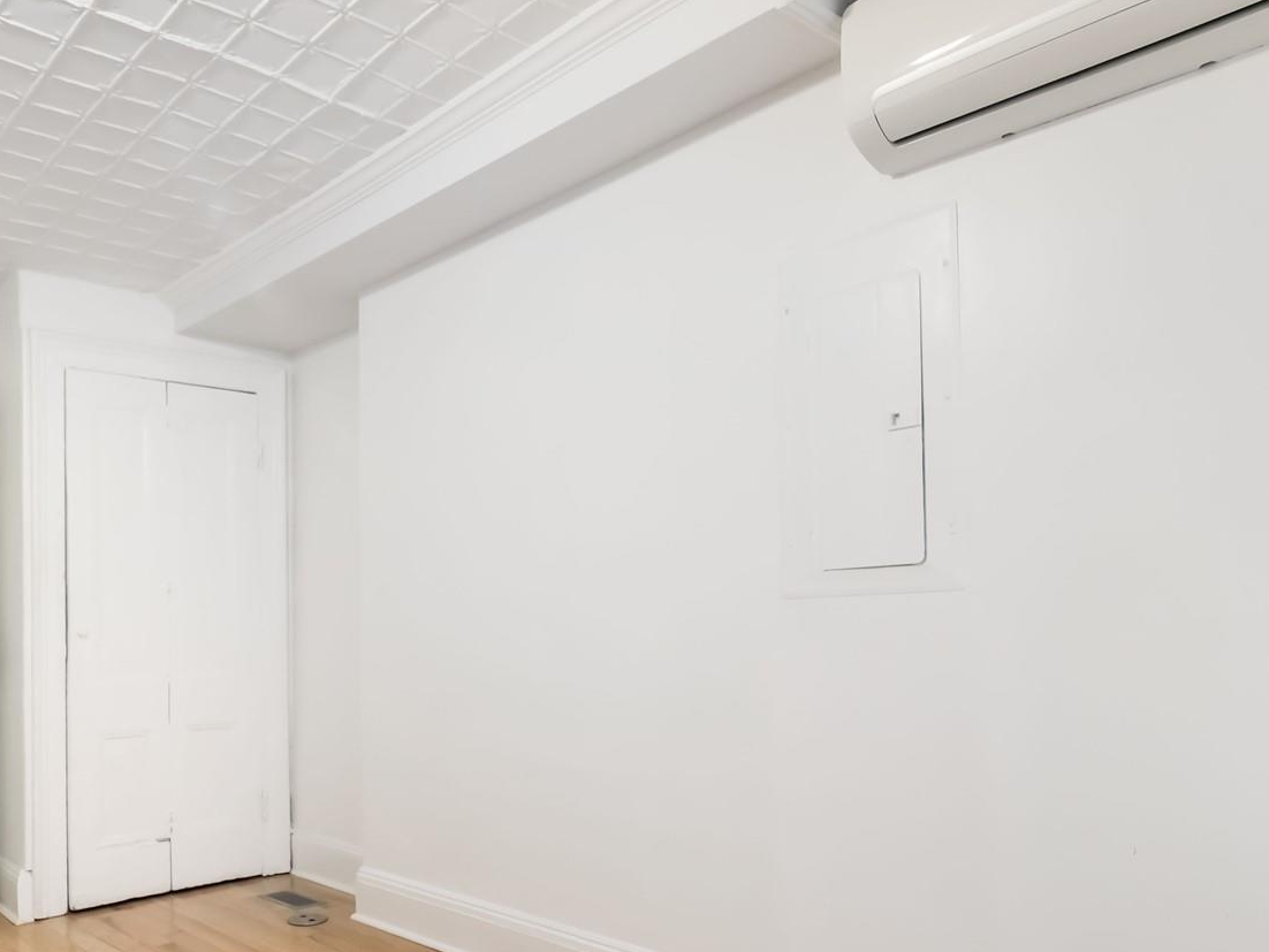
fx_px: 953
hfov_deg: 66.0
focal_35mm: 26
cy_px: 641
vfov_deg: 52.0
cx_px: 454
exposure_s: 1/13
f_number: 3.5
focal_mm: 7
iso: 800
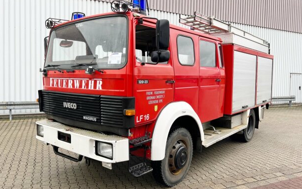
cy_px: 94
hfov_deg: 64.6
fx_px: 239
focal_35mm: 29
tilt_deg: -1.4
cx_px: 157
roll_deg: -1.0
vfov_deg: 43.1
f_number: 1.5
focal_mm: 5.7
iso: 32
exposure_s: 1/147
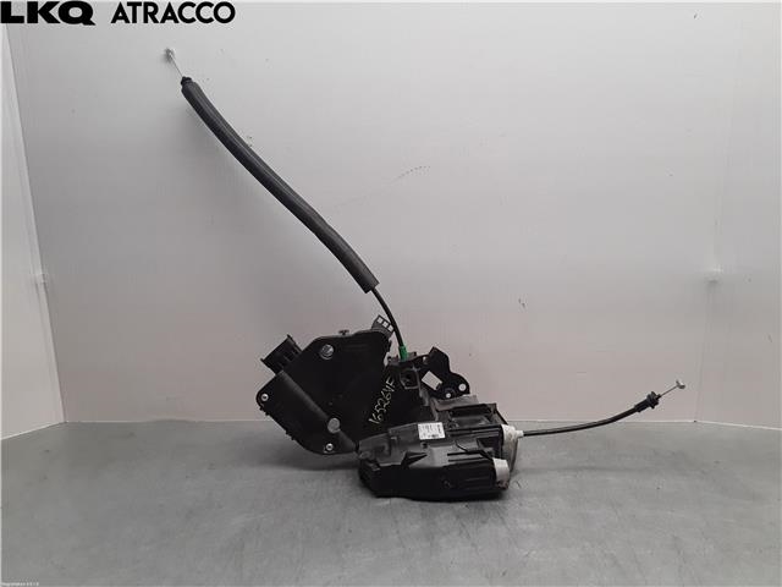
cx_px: 391
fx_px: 633
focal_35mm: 28
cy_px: 294
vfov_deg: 49.7
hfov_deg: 63.4
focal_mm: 2.91
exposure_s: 1/100
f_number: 1.9
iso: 50
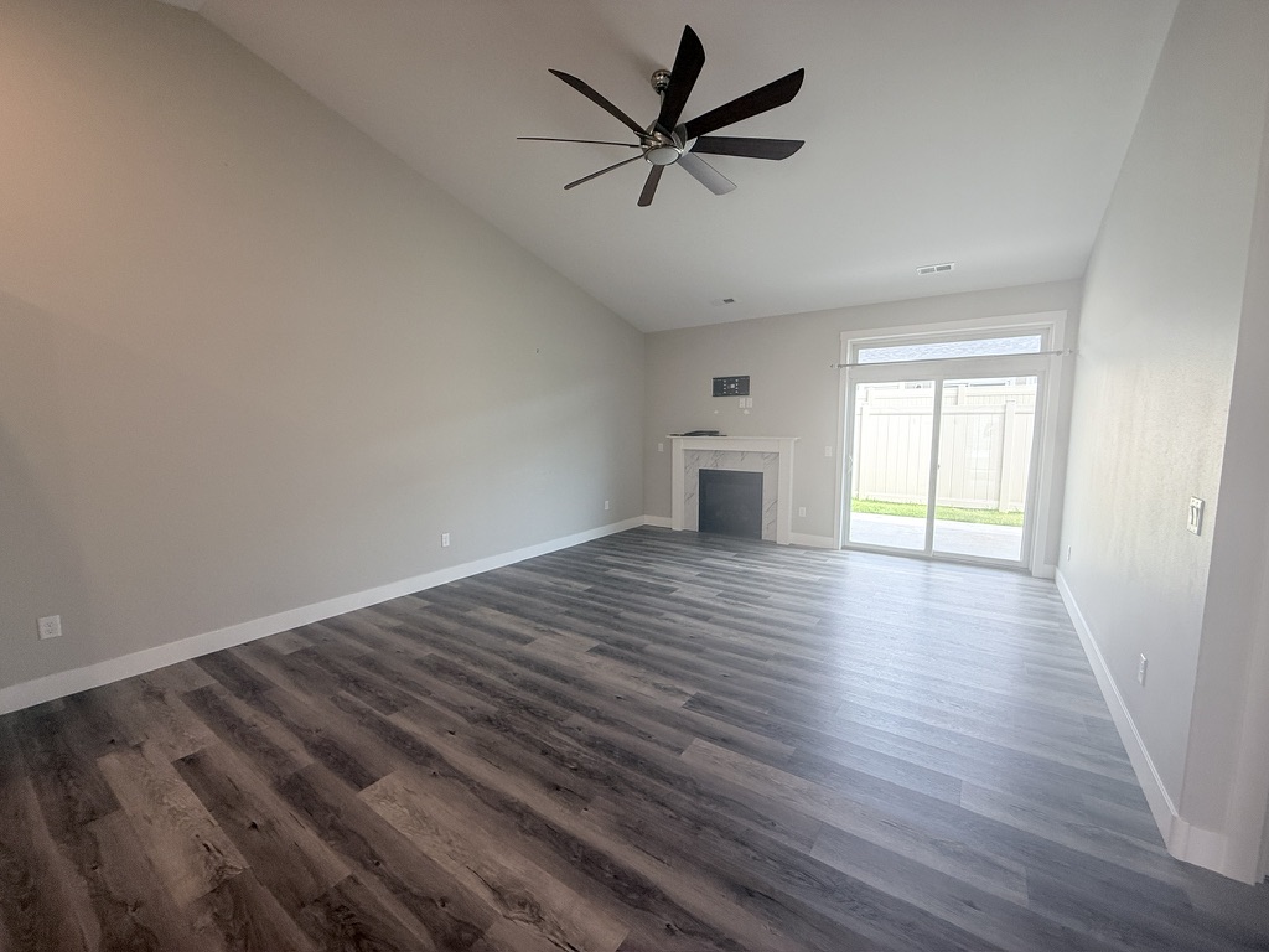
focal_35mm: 14
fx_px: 513
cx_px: 634
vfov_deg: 85.7
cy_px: 476
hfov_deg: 102.1
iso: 160
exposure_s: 1/120
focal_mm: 2.22
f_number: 2.2
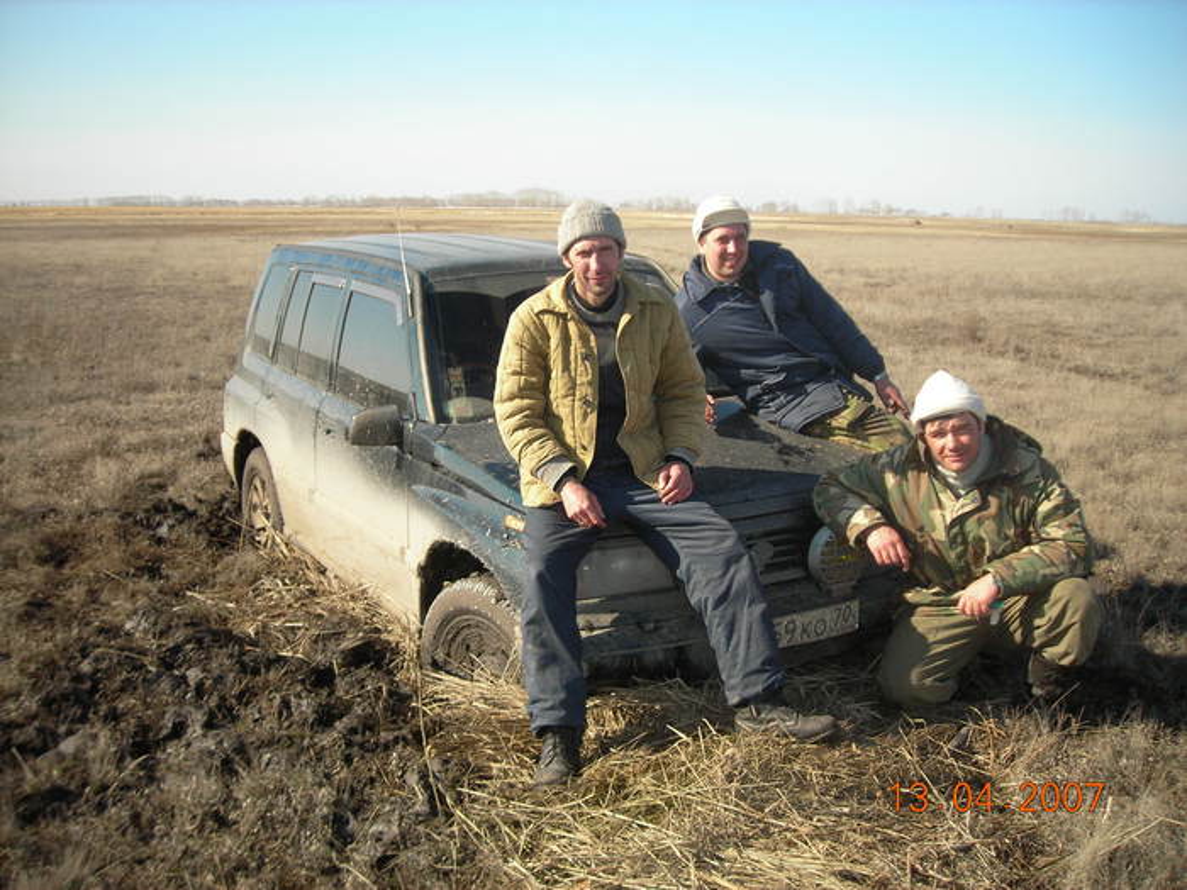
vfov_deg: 37.7
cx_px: 594
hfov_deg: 49.0
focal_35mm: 38
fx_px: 1303
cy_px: 445
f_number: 3.2
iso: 70
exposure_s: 1/548
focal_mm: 6.3
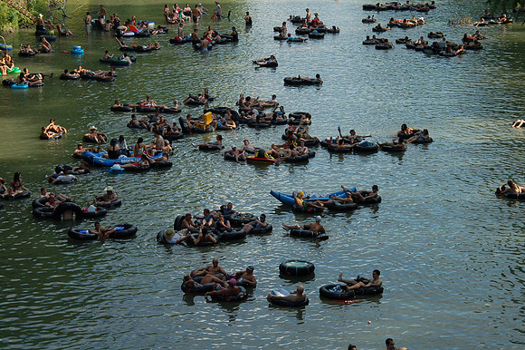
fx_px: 1487
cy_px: 175
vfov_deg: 13.4
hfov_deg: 20.0
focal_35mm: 102
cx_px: 262
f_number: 13
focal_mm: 68
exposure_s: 1/200
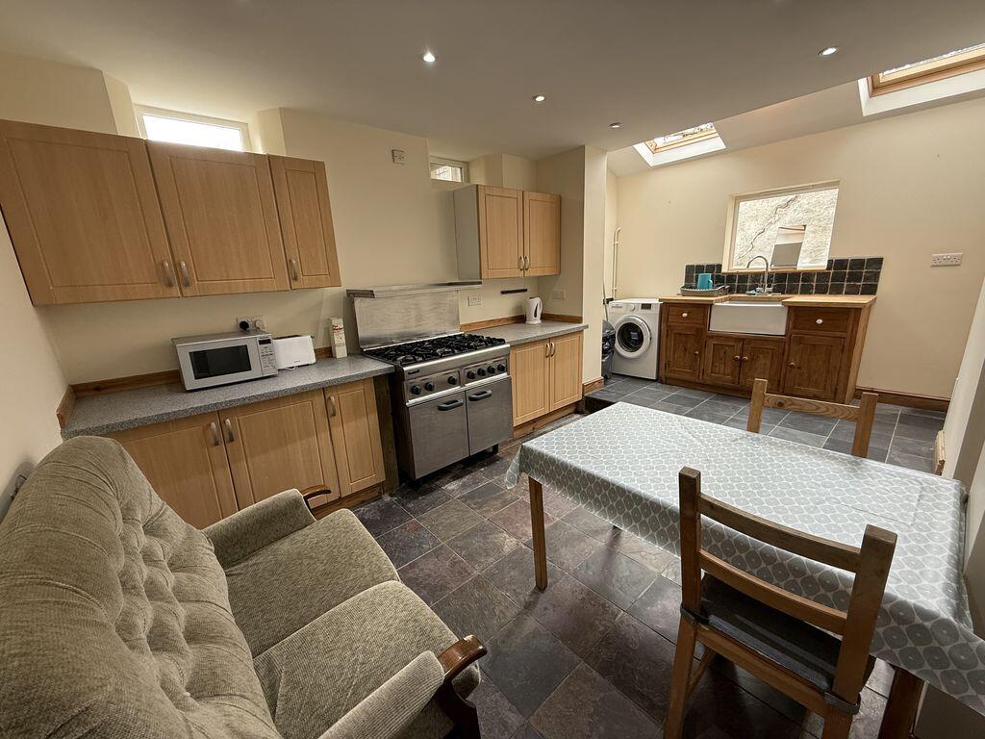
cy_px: 370
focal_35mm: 14
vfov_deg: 85.7
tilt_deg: -14.0
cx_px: 492
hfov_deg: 102.1
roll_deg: +2.7
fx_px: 398
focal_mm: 2.22
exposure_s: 1/99
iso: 125
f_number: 2.2
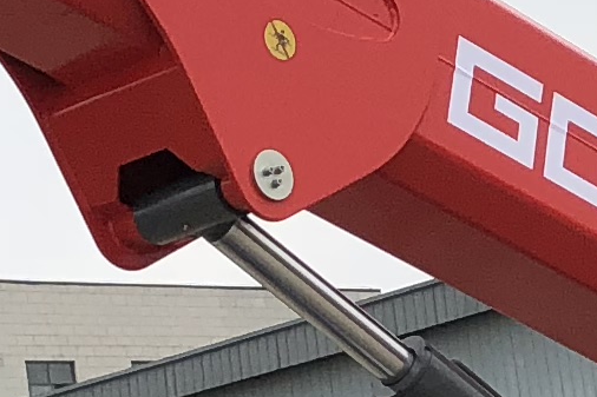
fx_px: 3846
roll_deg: +9.1
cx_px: 708
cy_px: 382
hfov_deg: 8.8
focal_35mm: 232
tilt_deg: +6.1
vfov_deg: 5.9
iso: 20
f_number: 1.8
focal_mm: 3.99
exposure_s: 1/1091
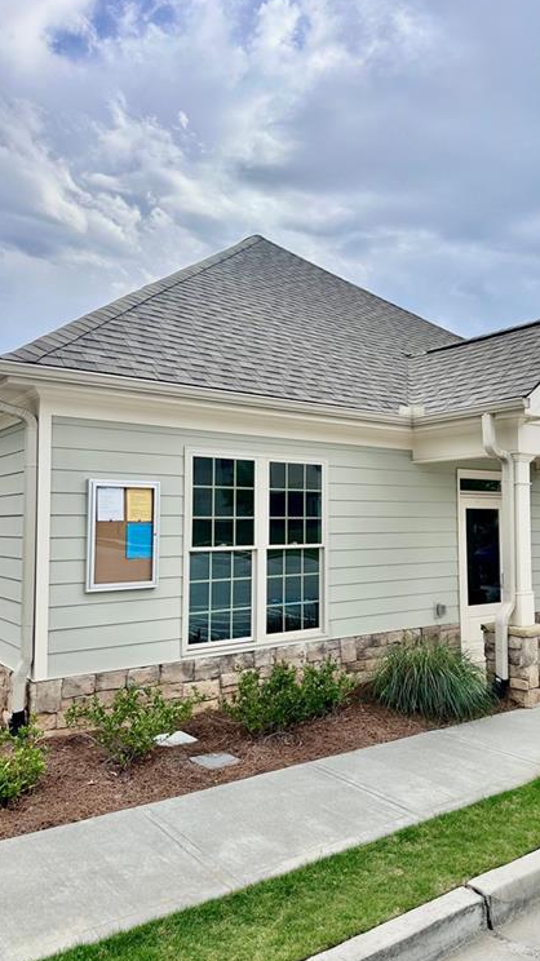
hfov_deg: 42.4
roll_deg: -0.9
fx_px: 688
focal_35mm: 27
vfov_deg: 69.9
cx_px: 346
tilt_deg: +2.1
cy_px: 480
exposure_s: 1/2591
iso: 80
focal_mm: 6.86
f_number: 1.78
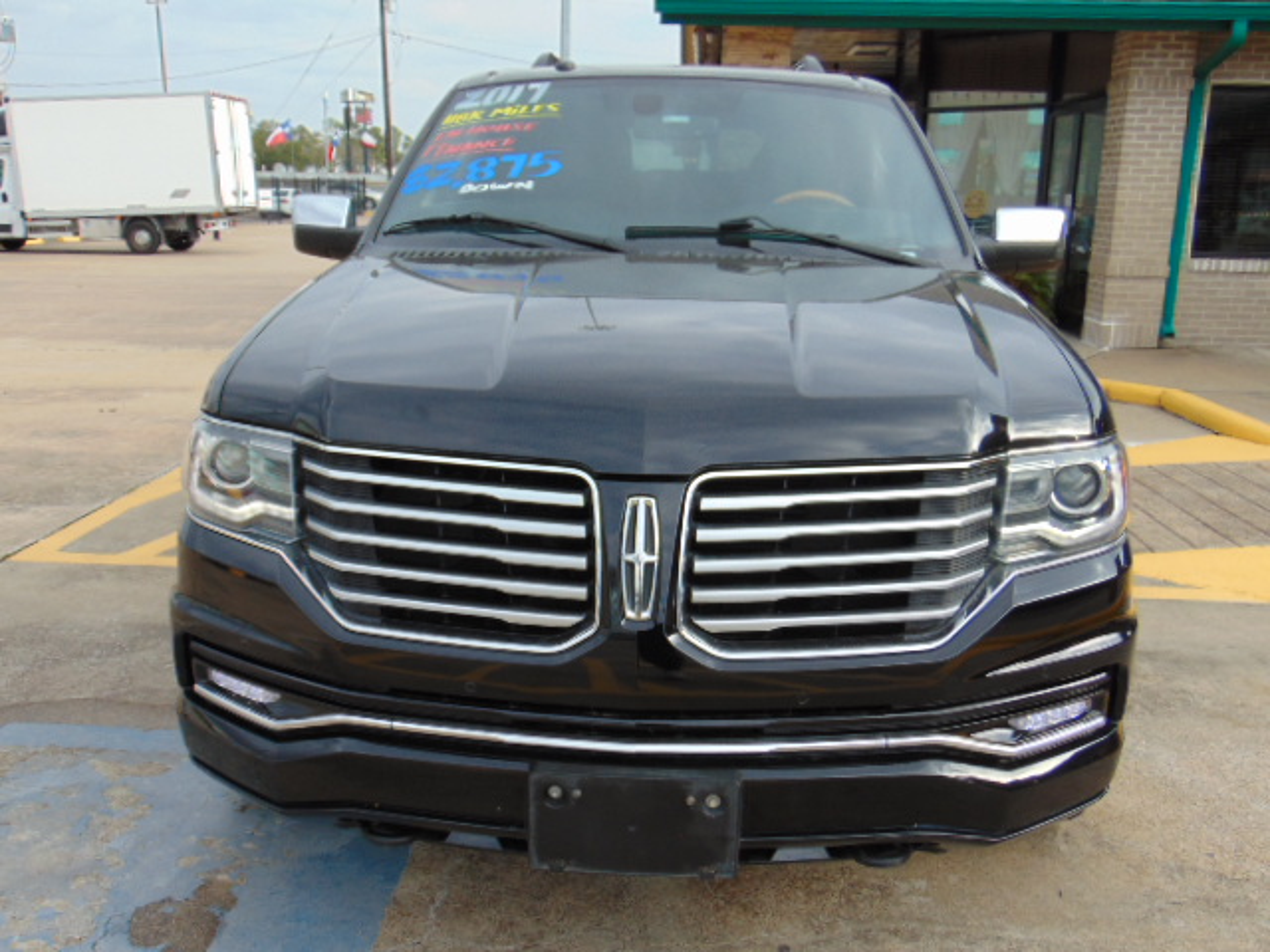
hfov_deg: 55.4
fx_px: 1211
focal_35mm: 33
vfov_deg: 42.9
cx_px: 635
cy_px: 476
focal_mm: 5.8
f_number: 3.2
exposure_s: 1/400
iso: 80
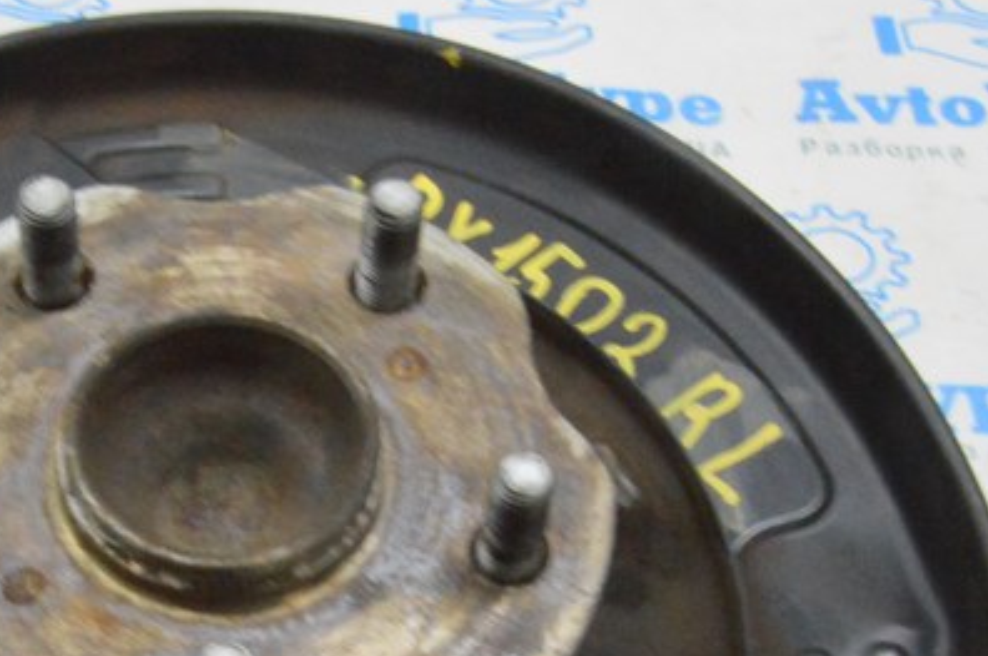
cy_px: 657
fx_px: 2448
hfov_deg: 22.6
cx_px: 242
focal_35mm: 89
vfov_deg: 15.0
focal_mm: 23
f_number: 20
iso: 6400
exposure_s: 1/15
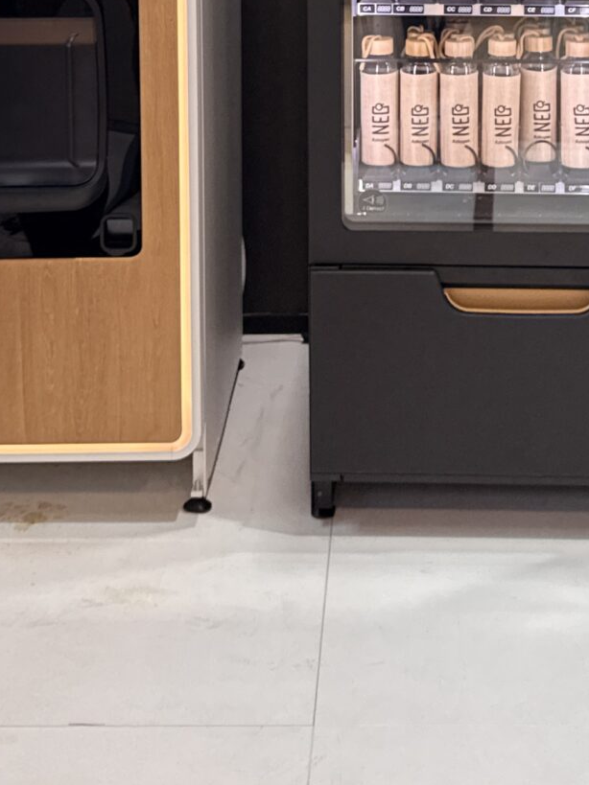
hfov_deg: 19.6
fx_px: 1702
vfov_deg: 24.0
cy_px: -118
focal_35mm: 75
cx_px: 390
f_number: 1.78
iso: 64
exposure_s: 1/121
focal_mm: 6.76
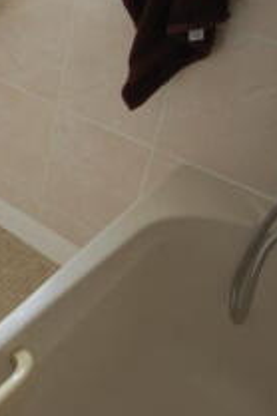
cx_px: -165
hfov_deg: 22.2
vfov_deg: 39.5
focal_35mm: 47
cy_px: 58
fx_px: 543
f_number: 4.5
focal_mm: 10
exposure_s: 1/80
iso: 400
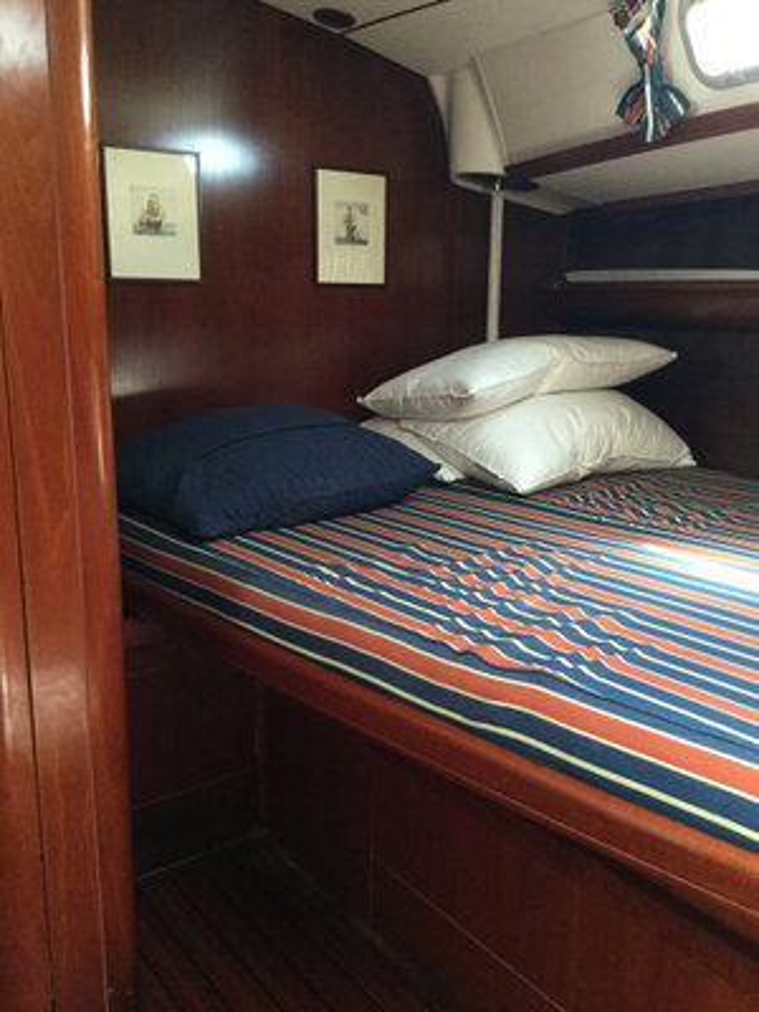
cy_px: 506
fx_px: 906
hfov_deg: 45.4
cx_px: 380
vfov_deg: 58.4
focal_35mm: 31
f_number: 2.4
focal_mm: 3.3
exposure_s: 1/33
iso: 200
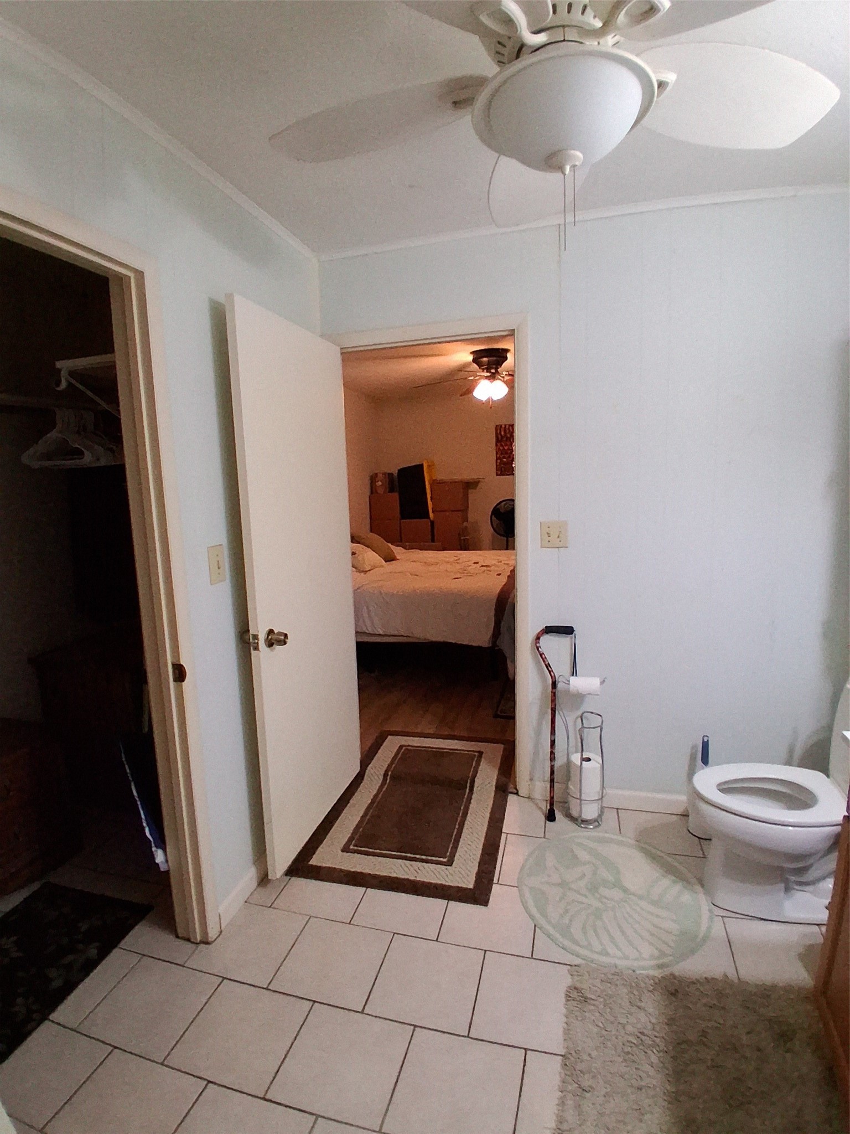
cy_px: 567
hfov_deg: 74.7
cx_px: 425
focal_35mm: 17
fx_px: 557
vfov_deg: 91.0
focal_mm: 1.4
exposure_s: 1/40
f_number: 2.2
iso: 400
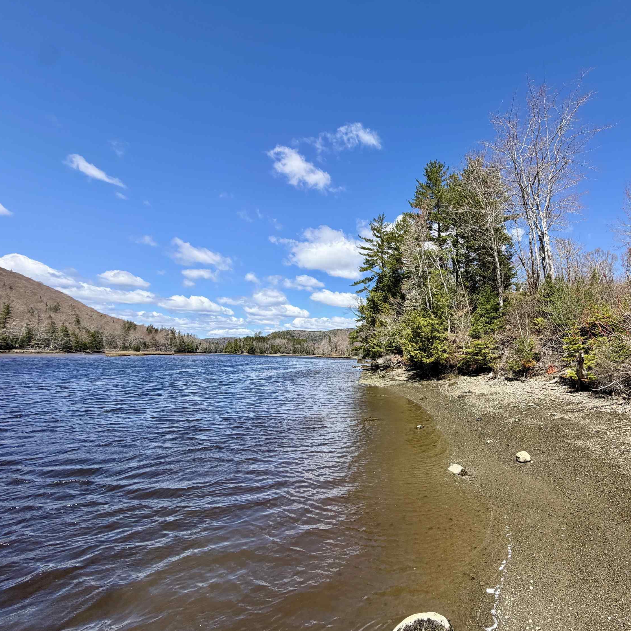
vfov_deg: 84.0
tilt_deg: +7.5
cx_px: 431
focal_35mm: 17
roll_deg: -0.4
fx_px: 351
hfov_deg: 80.6
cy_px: 318
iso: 32
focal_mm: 2.22
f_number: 2.2
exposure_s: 1/770
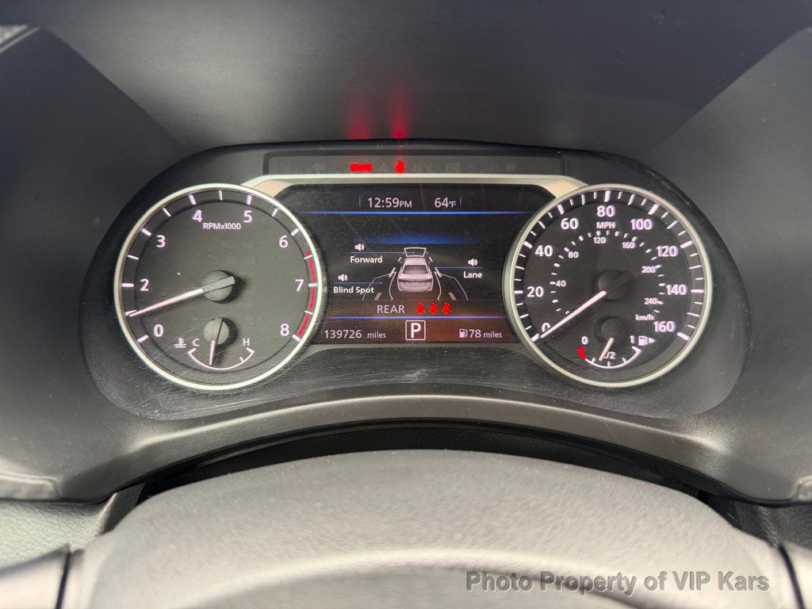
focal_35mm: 24
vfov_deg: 56.8
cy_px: 304
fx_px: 563
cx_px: 406
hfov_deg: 71.6
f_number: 1.78
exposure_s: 1/96
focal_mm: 6.76
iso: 200
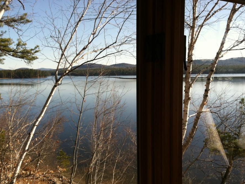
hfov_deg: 46.8
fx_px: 283
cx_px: 129
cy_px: 99
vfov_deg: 35.9
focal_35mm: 40
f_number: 2.8
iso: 80
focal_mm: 3.85
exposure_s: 1/625
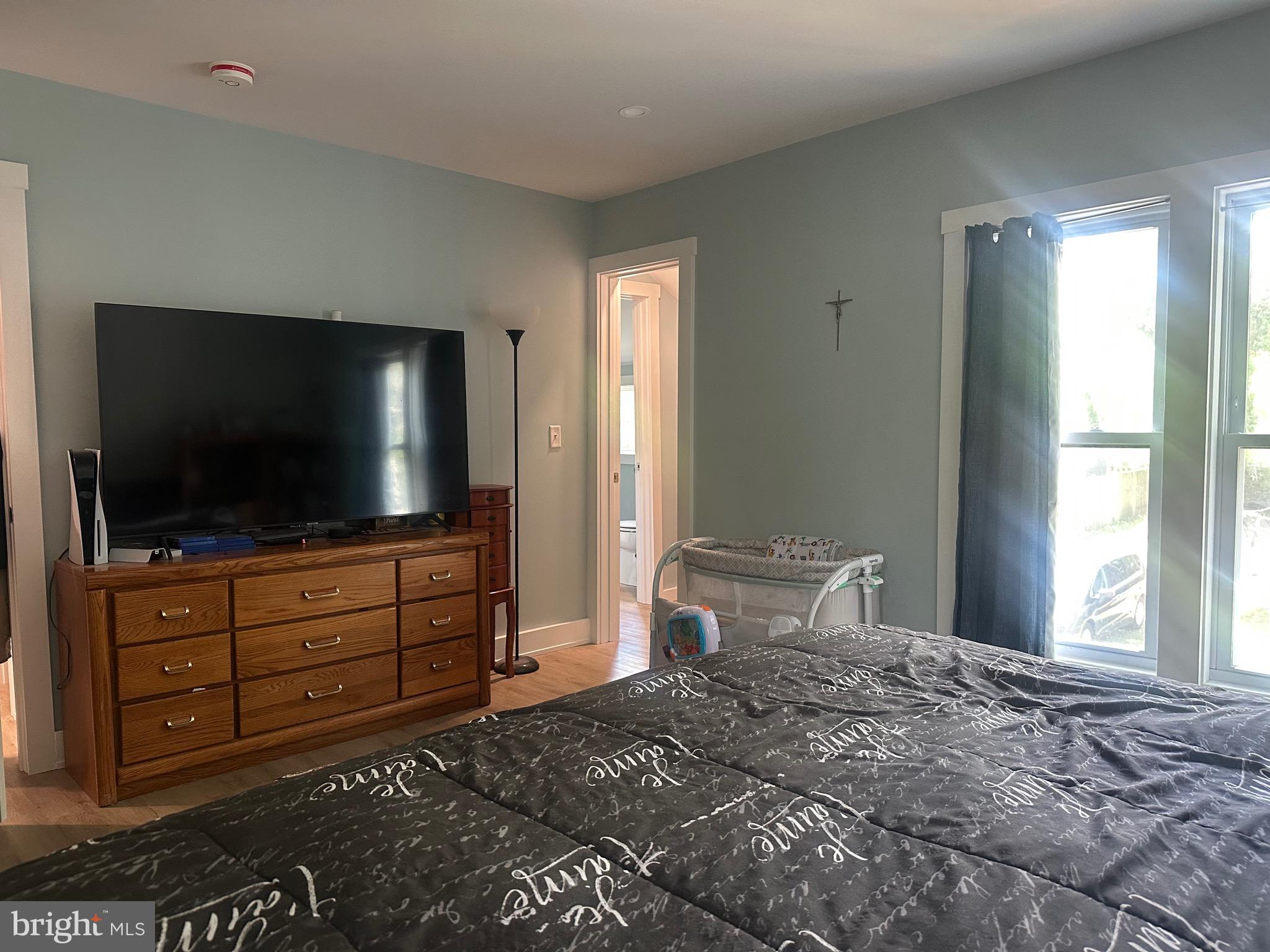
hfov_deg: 71.6
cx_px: 635
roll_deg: +0.6
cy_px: 476
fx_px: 881
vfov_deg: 56.8
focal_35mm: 24
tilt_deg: -3.8
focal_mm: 6.86
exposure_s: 1/60
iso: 320
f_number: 1.78
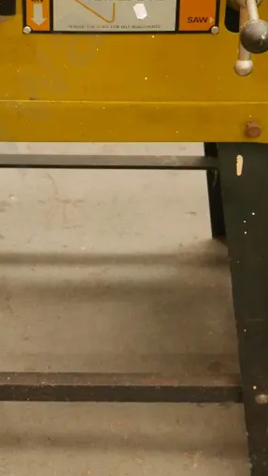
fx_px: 1326
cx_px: 50
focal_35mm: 105
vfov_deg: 20.1
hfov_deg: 11.5
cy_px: 73
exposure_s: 1/60
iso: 3200
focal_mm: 24
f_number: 5
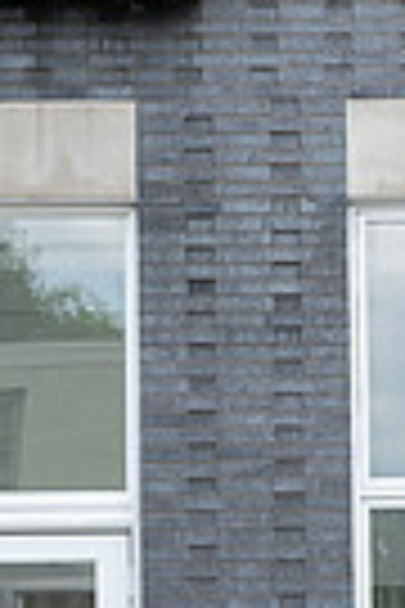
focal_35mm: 167
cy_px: 518
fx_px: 2818
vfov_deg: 12.2
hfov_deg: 8.2
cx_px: 171
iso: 100
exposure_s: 1/160
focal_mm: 50
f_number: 4
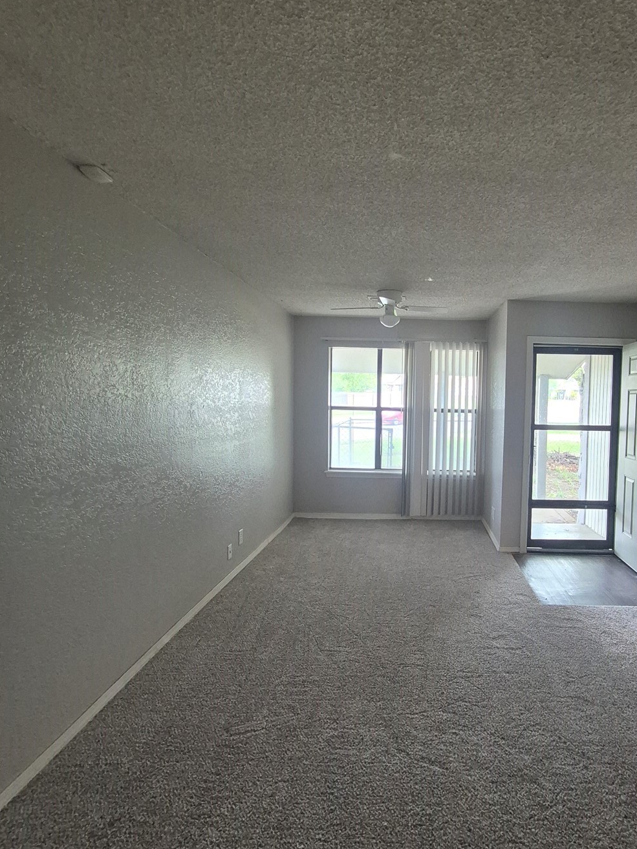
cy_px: 427
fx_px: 466
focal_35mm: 19
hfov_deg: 67.0
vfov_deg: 84.7
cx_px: 418
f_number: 2.2
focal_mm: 1.74
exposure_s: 1/60
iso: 500
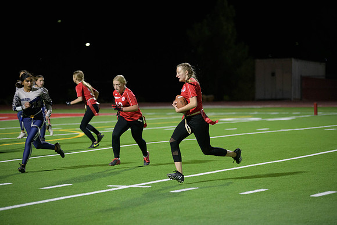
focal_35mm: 140
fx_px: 1311
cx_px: 168
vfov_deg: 9.8
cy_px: 112
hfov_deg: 14.7
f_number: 2.8
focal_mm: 140
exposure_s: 1/640
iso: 3200
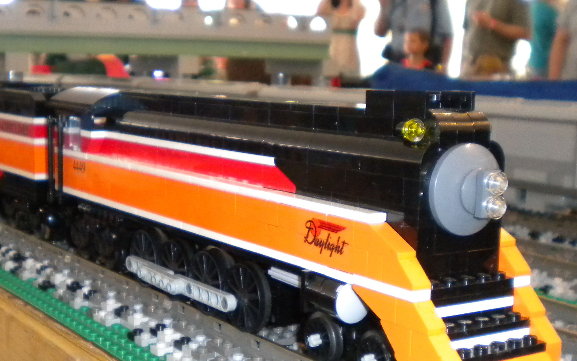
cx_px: 205
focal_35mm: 60
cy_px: 210
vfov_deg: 21.6
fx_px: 944
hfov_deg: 33.8
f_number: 3.1
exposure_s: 1/30
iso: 400
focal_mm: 6.3
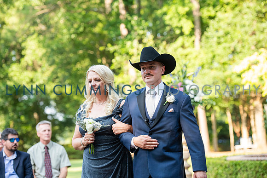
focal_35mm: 100
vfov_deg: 13.7
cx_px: 134
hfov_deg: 20.4
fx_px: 742
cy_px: 89
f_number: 3.5
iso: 640
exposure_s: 1/500
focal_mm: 100
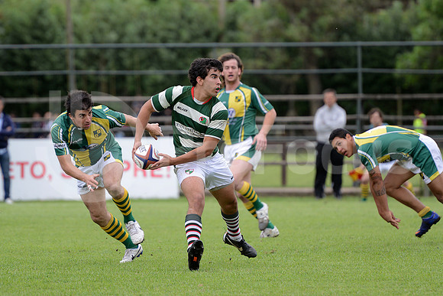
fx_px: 3323
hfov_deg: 7.6
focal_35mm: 270
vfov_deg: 5.1
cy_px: 148
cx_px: 222
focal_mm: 270
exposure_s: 1/640
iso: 400
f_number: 4
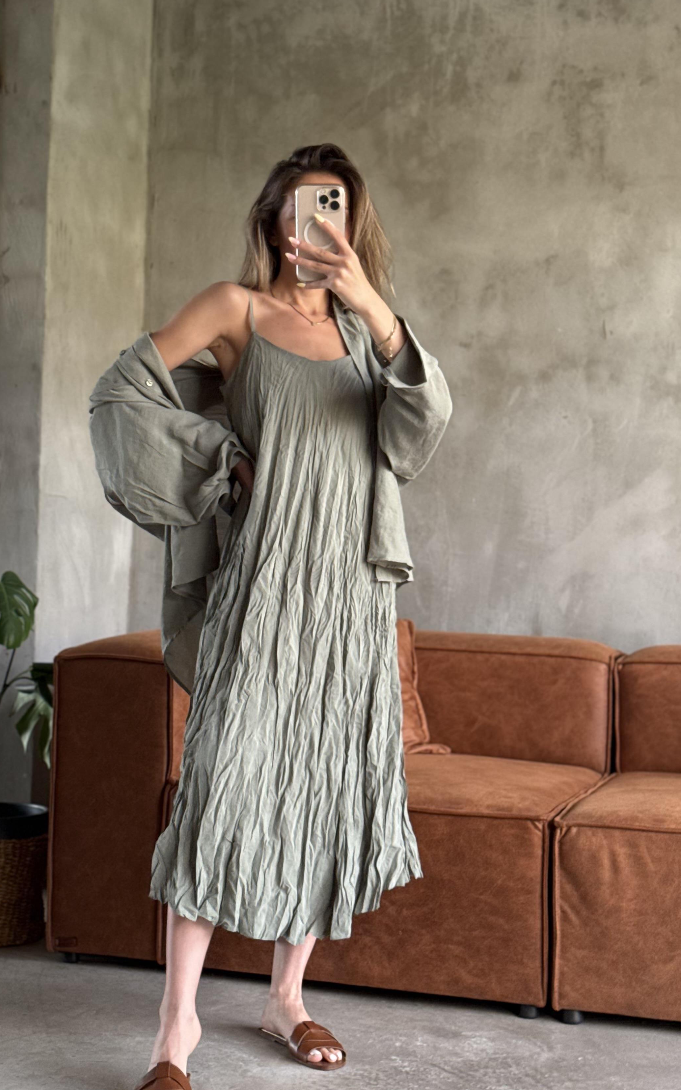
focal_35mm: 62
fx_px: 1841
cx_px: 289
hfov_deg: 20.9
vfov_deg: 33.0
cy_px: 519
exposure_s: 1/60
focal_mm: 6.76
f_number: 1.78
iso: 160
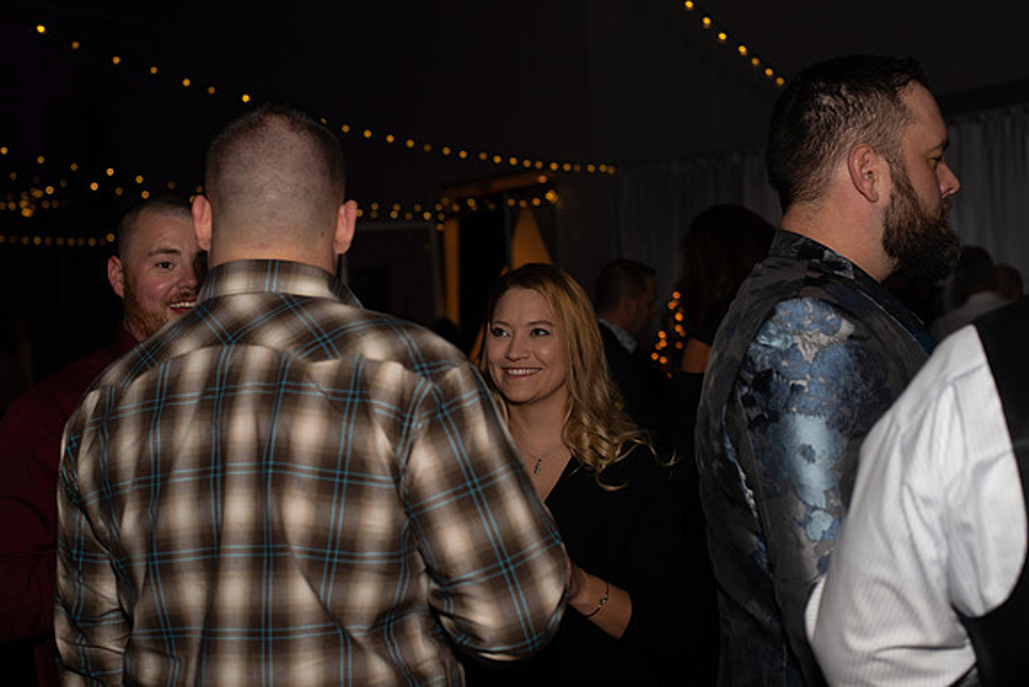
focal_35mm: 50
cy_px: 344
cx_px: 514
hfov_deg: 39.6
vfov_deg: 27.0
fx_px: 1429
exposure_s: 1/80
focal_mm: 50
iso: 200
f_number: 3.5
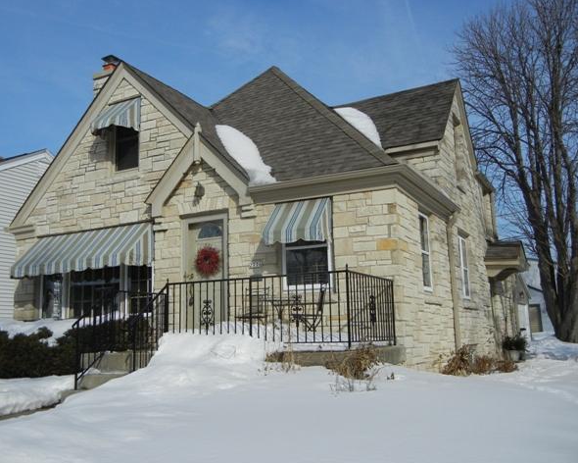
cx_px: 265
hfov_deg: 50.2
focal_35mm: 36
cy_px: 234
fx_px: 616
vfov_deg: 41.2
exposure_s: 1/687
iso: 160
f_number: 7.2
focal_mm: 6.2
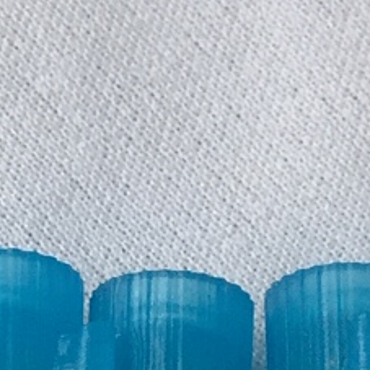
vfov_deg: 8.6
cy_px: 900
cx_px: 103
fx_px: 2225
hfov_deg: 9.5
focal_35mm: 184
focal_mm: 4.15
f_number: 2.2
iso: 32
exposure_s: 1/316
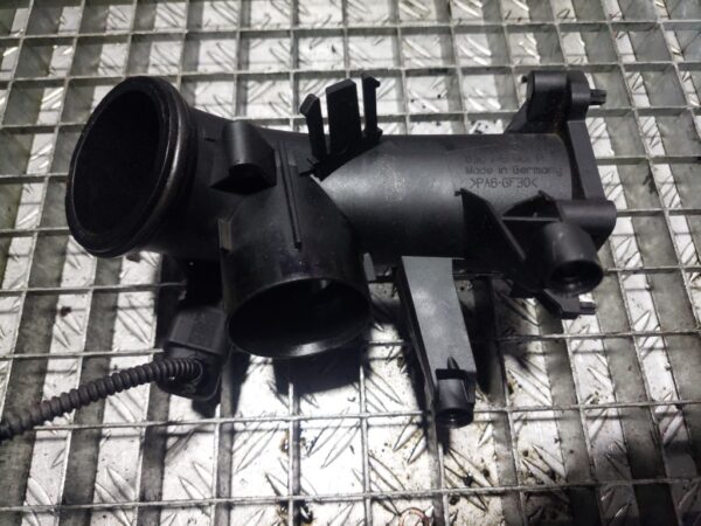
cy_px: 263
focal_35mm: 25
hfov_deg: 69.4
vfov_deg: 54.9
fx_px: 506
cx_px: 350
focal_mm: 5.23
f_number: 1.8
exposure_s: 1/50
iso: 250
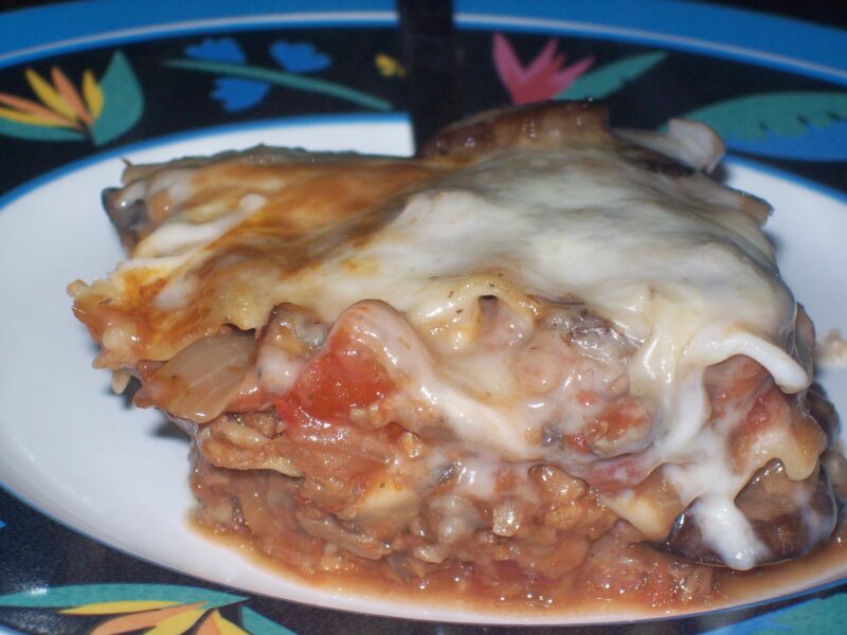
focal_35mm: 108
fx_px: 2643
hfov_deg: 18.2
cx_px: 424
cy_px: 318
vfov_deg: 13.7
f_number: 4.8
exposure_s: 1/128
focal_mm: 18
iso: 80
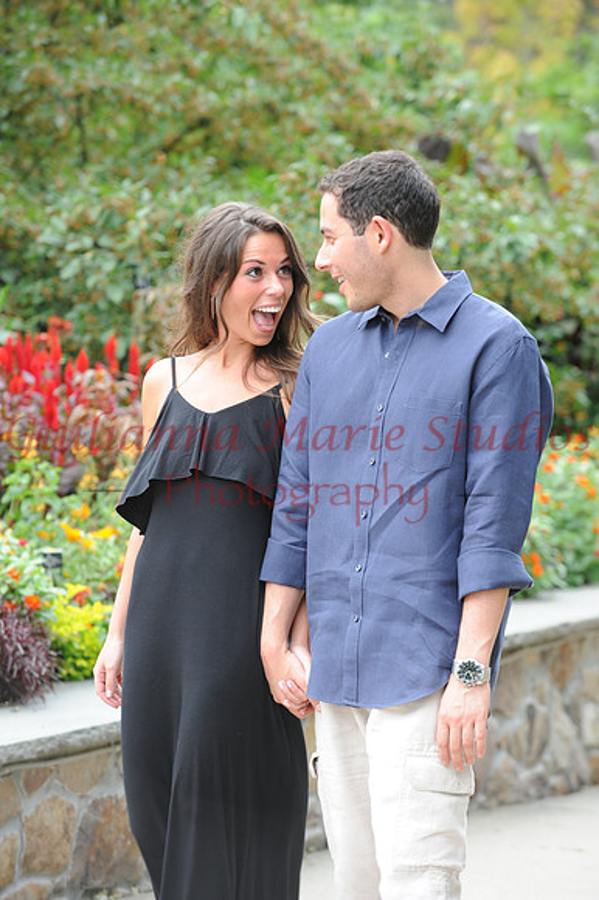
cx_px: 300
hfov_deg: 11.0
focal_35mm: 125
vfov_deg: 16.4
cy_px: 450
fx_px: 3123
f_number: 5.6
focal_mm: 125
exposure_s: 1/125
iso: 500
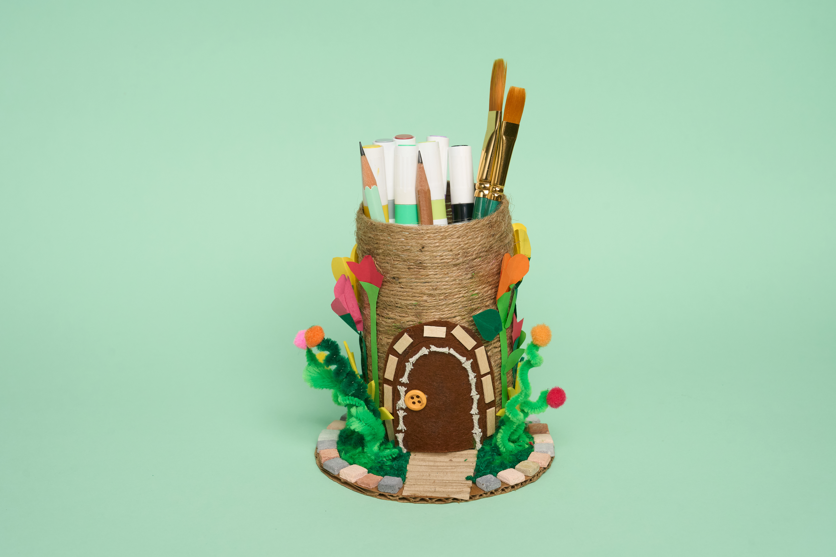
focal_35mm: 70
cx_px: 418
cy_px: 278
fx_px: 1625
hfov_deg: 28.8
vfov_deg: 19.5
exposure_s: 1/80
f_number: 9
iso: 1250
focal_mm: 70
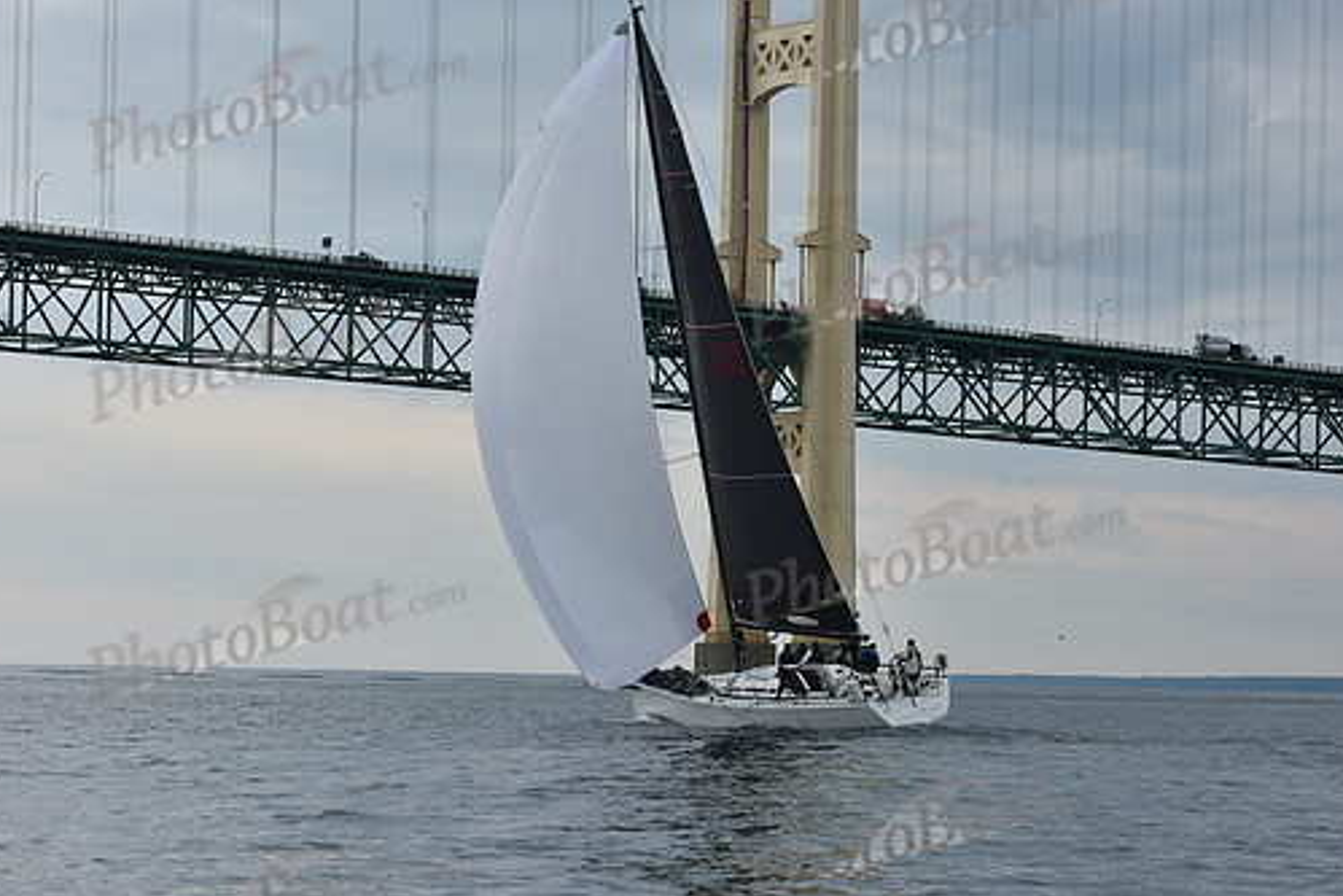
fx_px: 4254
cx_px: 608
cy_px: 453
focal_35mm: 114
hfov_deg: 17.9
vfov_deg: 12.0
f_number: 5.6
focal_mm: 98
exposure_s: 1/800
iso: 250
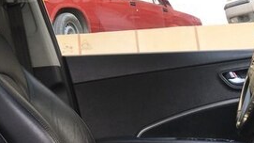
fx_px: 518
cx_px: 37
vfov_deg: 15.3
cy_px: -12
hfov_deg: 26.8
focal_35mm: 77
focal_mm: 4.15
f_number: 2.2
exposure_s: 1/100
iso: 40
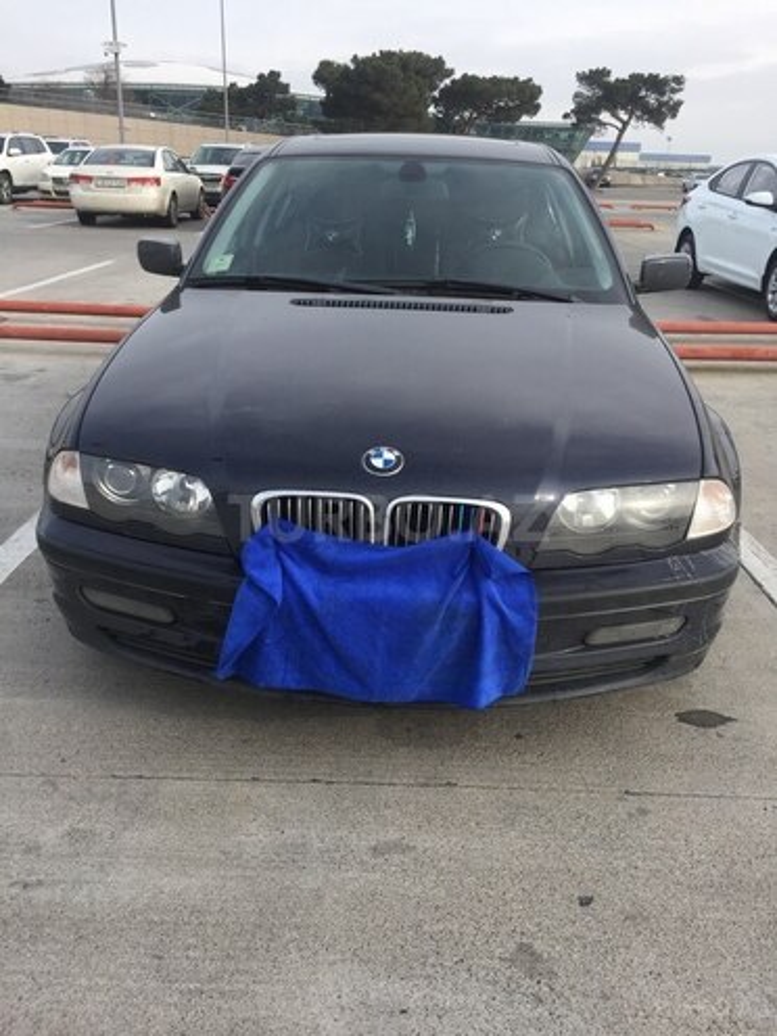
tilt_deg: -20.3
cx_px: 388
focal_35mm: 29
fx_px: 868
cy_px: 518
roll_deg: +0.4
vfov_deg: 61.7
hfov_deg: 48.2
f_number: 2.2
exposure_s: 1/694
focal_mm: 4.15
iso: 32
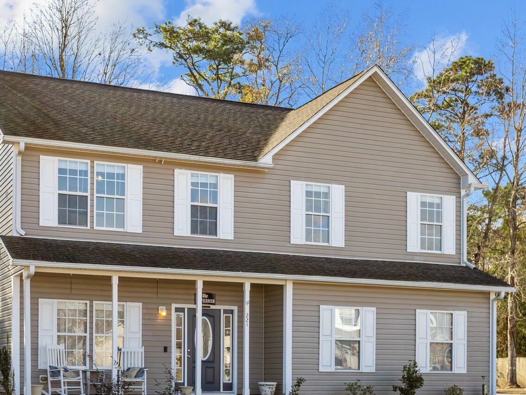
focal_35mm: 59
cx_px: 208
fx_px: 896
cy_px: 227
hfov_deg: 32.6
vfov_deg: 24.8
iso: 125
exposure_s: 1/250
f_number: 8
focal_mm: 34
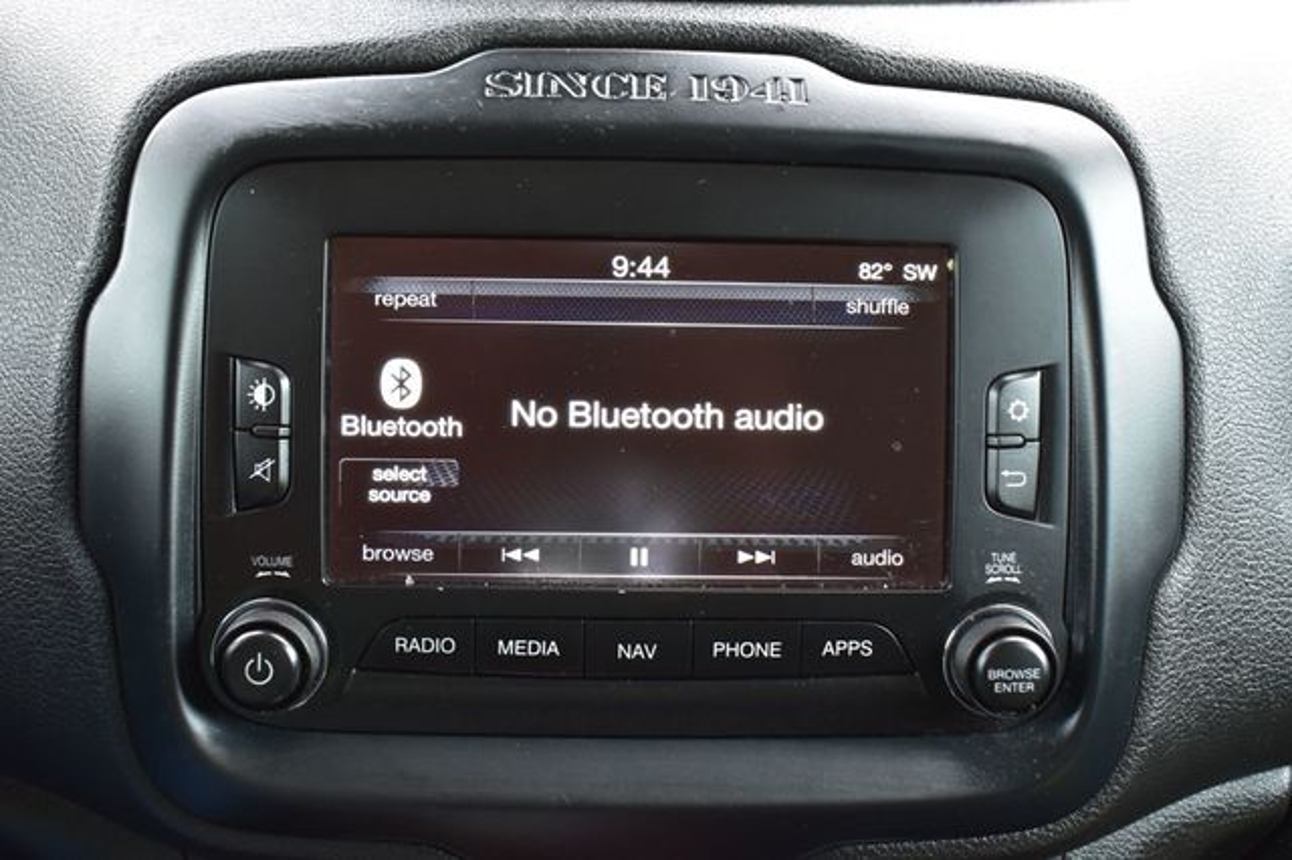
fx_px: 1722
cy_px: 430
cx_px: 646
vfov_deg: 28.0
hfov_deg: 41.1
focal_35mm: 48
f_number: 6.3
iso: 640
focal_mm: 32
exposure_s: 1/15
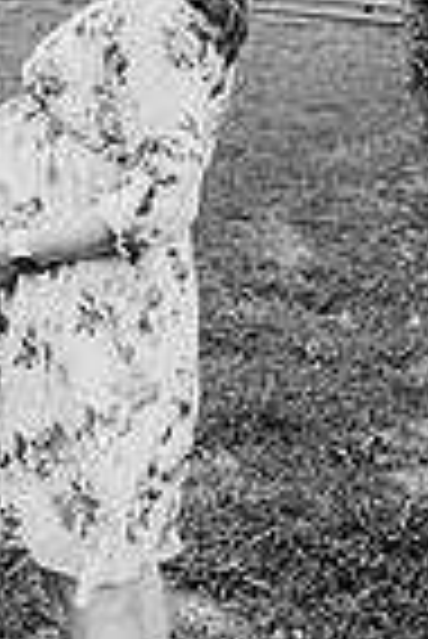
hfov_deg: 17.5
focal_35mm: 76
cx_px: -14
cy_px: -122
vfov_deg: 24.2
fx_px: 1352
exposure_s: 1/200
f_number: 2.8
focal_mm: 24
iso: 160
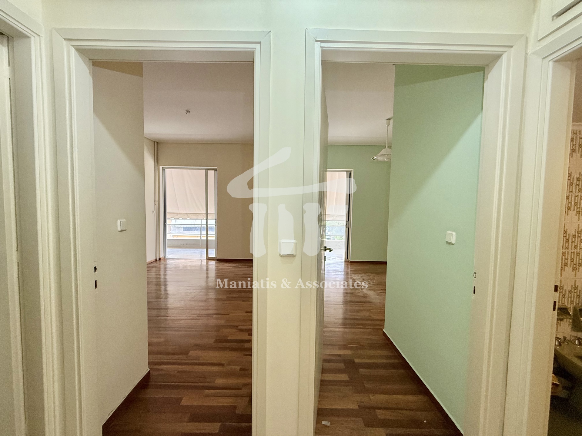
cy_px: 218
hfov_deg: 102.1
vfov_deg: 85.7
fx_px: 235
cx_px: 291
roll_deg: -1.3
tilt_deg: -4.0
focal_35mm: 14
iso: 200
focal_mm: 2.22
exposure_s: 1/100
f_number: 2.2
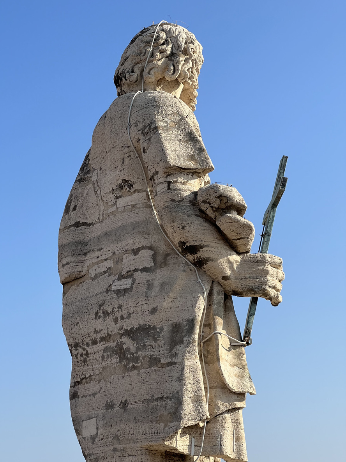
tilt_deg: +16.5
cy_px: 233
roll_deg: +2.3
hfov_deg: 18.9
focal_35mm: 78
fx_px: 1040
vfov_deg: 25.0
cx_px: 171
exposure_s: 1/847
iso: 32
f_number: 2.8
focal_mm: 9
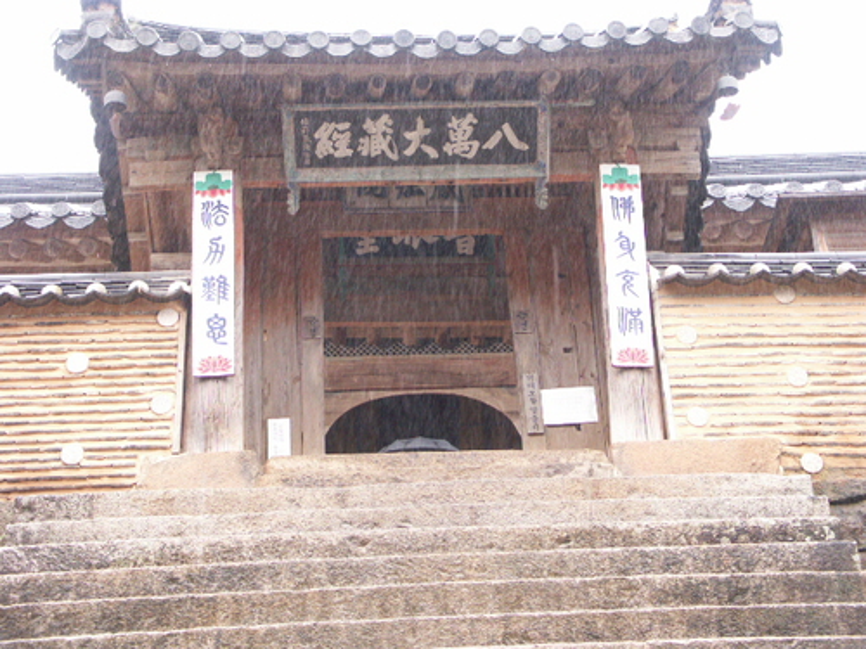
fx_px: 1876
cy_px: 324
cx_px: 433
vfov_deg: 19.6
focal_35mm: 75
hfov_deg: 26.0
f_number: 3.5
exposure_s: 1/100
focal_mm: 18.72
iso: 100
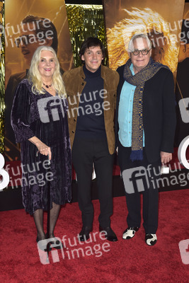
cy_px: 142
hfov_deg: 28.1
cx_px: 94
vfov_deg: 41.1
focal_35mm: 48
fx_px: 378
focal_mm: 48
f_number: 6.3
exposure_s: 1/250
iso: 1000
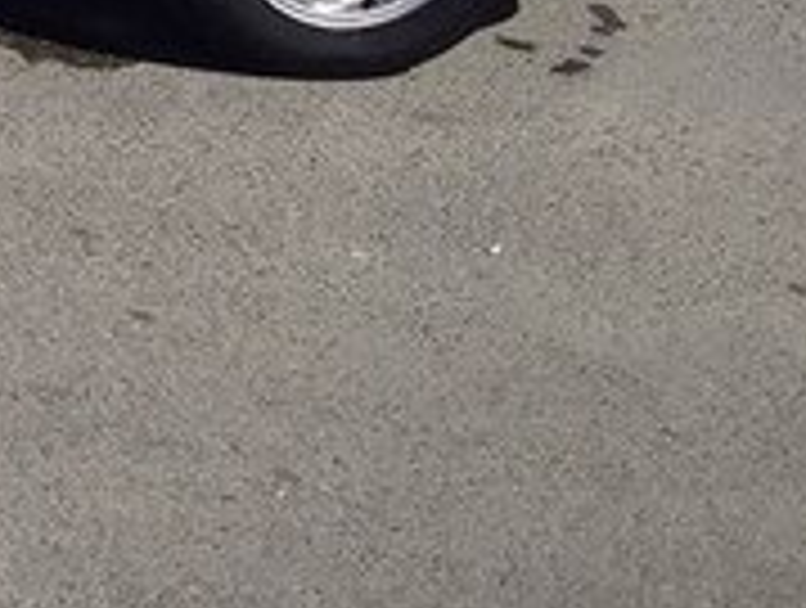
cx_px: -666
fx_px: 2660
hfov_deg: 14.9
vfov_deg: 12.4
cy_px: -286
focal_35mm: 114
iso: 40
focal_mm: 3.3
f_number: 2.2
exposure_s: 1/2105
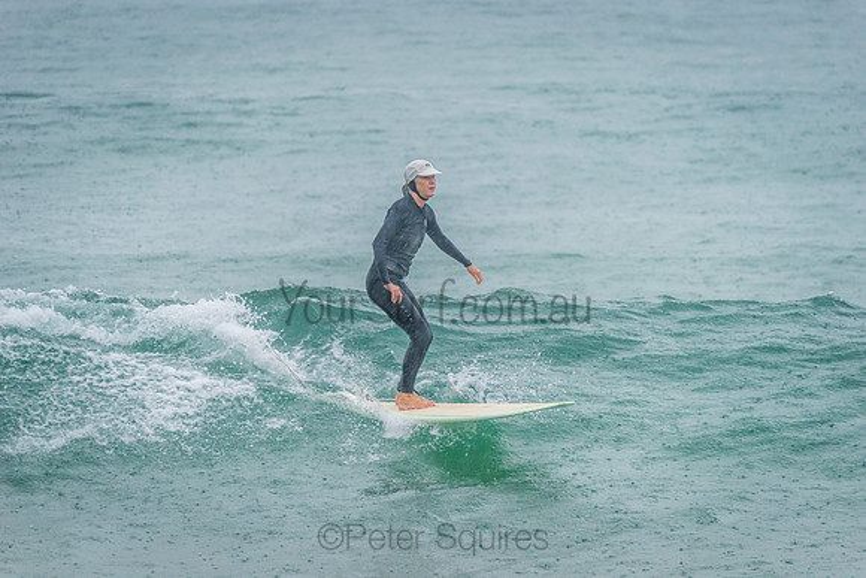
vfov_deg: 2.8
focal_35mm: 500
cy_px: 289
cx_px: 433
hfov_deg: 4.1
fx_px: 12030
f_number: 5.6
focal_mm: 500
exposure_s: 1/320
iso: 1100
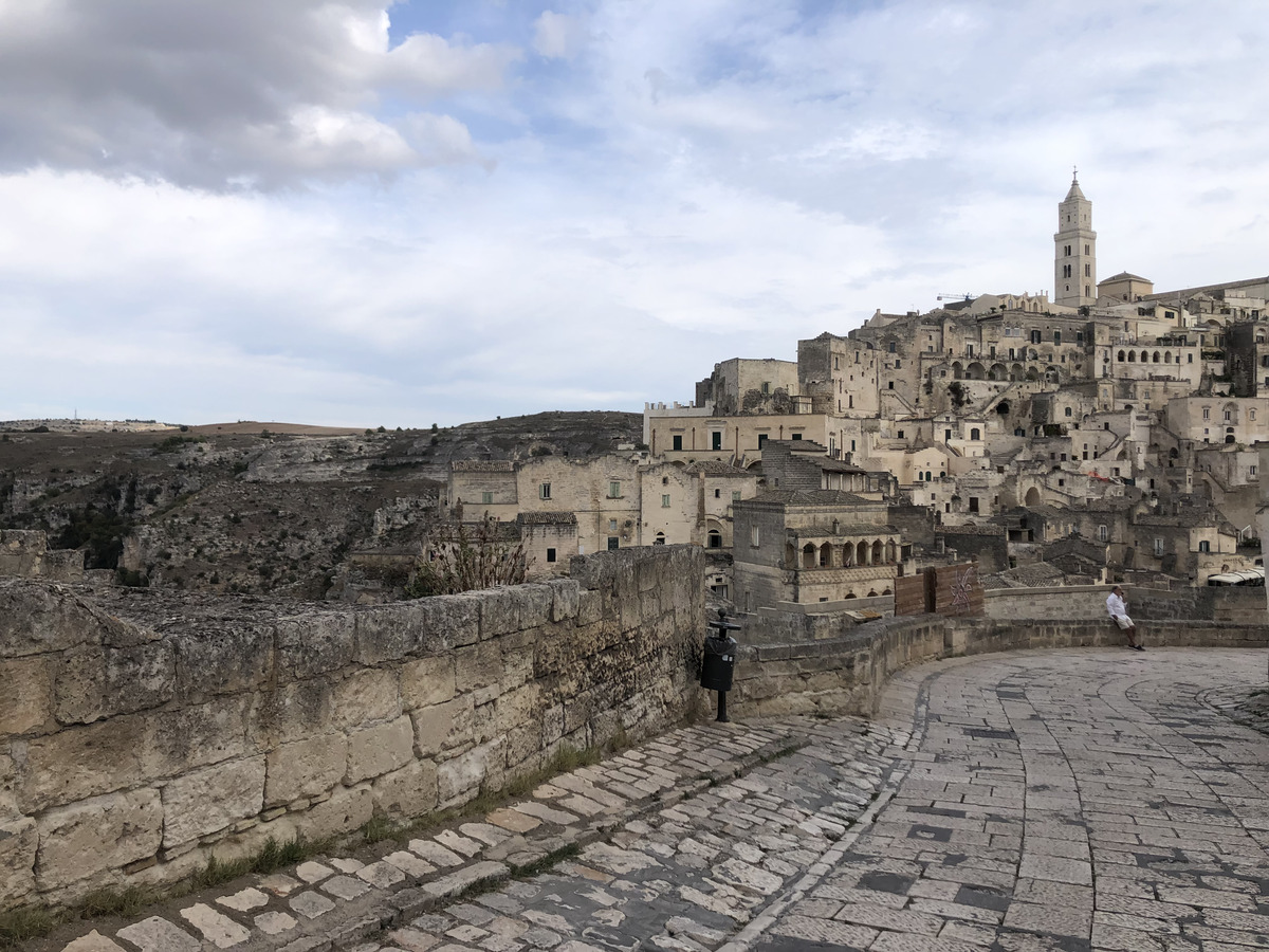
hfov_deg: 63.4
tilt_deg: -1.1
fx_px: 1026
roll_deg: +0.6
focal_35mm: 28
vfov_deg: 49.7
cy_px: 476
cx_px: 634
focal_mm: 4
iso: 20
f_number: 1.8
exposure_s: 1/1548
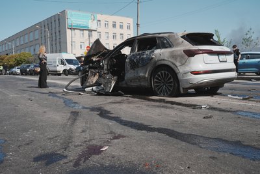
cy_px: 87
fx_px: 267
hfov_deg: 51.9
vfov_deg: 36.0
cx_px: 130
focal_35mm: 37
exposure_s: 1/500
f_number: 8
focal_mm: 37
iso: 100
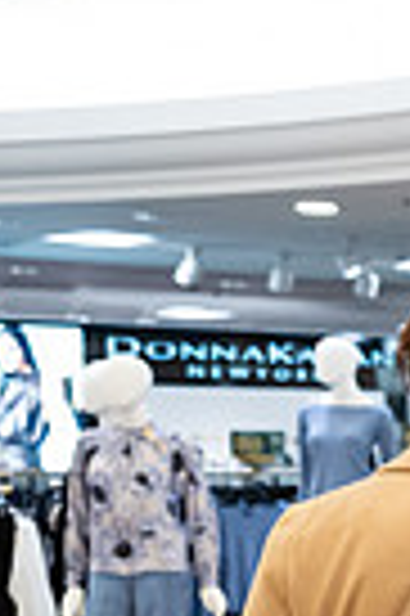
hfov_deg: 9.9
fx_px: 1798
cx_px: 1221
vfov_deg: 19.0
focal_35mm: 105
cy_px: 587
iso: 1000
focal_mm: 24
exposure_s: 1/125
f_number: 3.2
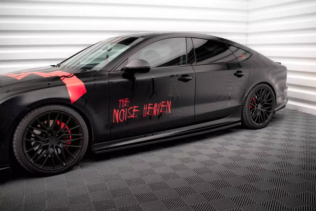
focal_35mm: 37
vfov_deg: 36.2
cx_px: 165
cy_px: 110
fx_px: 323
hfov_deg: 52.2
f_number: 2.5
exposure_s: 1/100
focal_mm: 35
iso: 1000
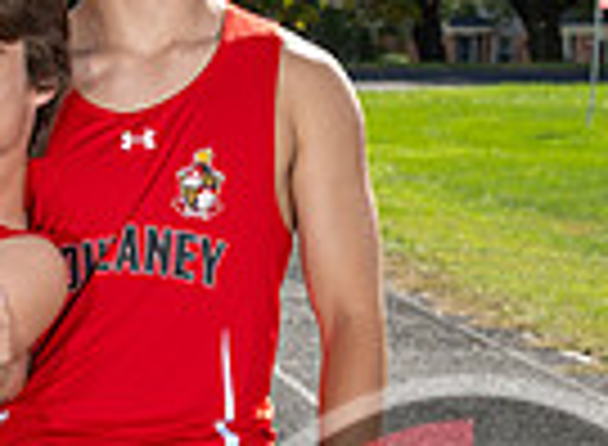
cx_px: -24
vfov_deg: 5.8
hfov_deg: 7.8
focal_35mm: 254
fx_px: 4426
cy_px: 349
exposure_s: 1/200
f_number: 8
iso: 64
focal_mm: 50
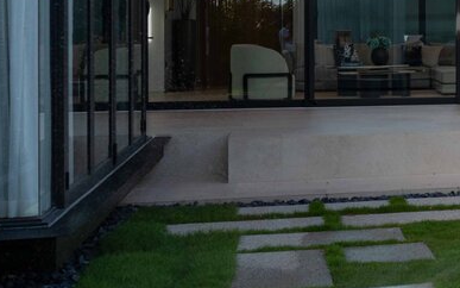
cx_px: 745
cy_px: -16
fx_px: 1016
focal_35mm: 81
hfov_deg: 20.6
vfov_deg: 15.7
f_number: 4.5
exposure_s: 1/400
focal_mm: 16
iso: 100
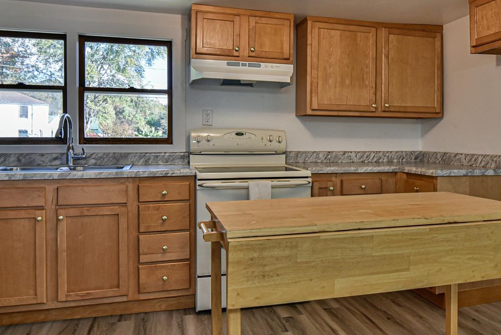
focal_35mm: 29
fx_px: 404
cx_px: 290
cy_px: 125
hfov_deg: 63.3
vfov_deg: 44.6
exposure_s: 1/200
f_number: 7.1
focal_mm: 16
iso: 1600
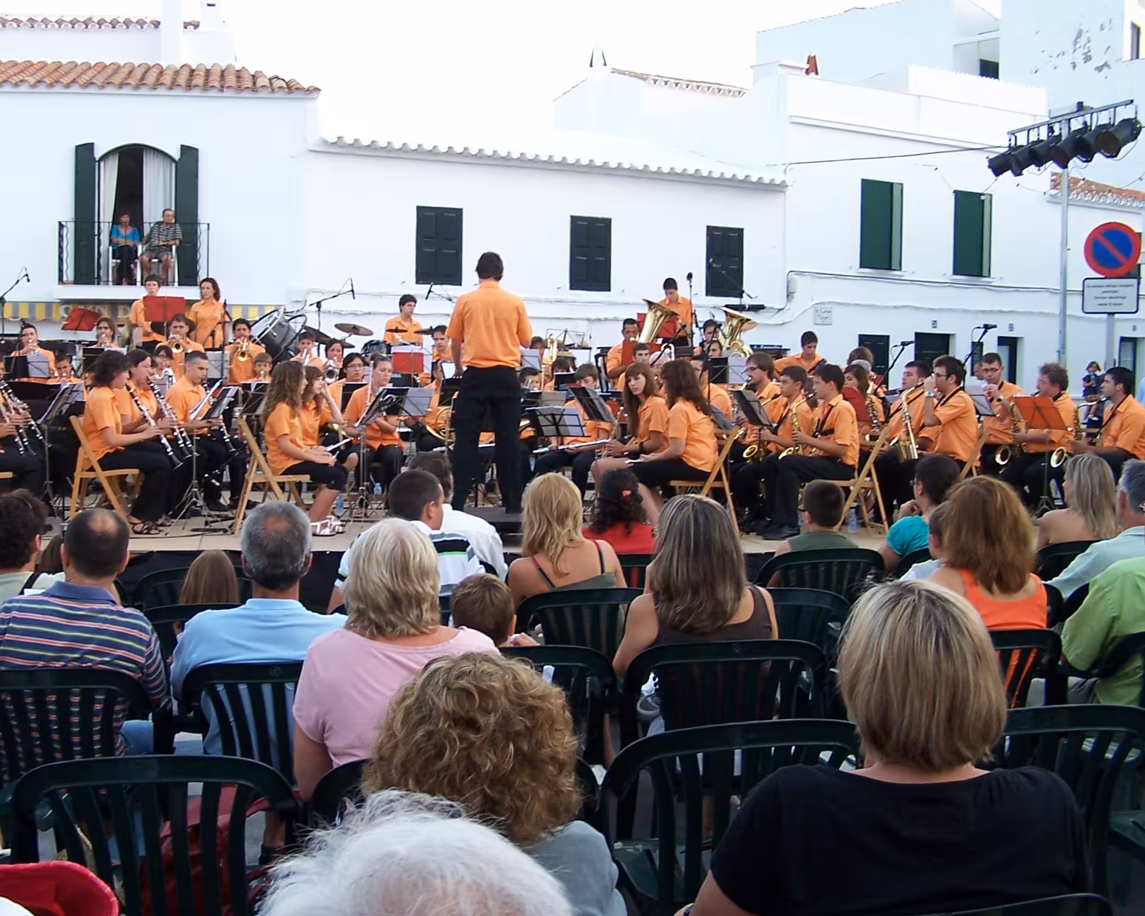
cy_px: 467
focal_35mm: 48
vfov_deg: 31.4
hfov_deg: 38.7
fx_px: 1627
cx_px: 507
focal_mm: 6.7
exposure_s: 1/45
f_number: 2.8
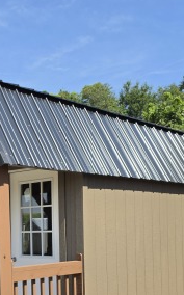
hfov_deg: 23.2
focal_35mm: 55
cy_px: 242
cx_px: 36
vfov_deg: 35.5
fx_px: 442
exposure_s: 1/4331
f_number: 1.4
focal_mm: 6.5
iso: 64
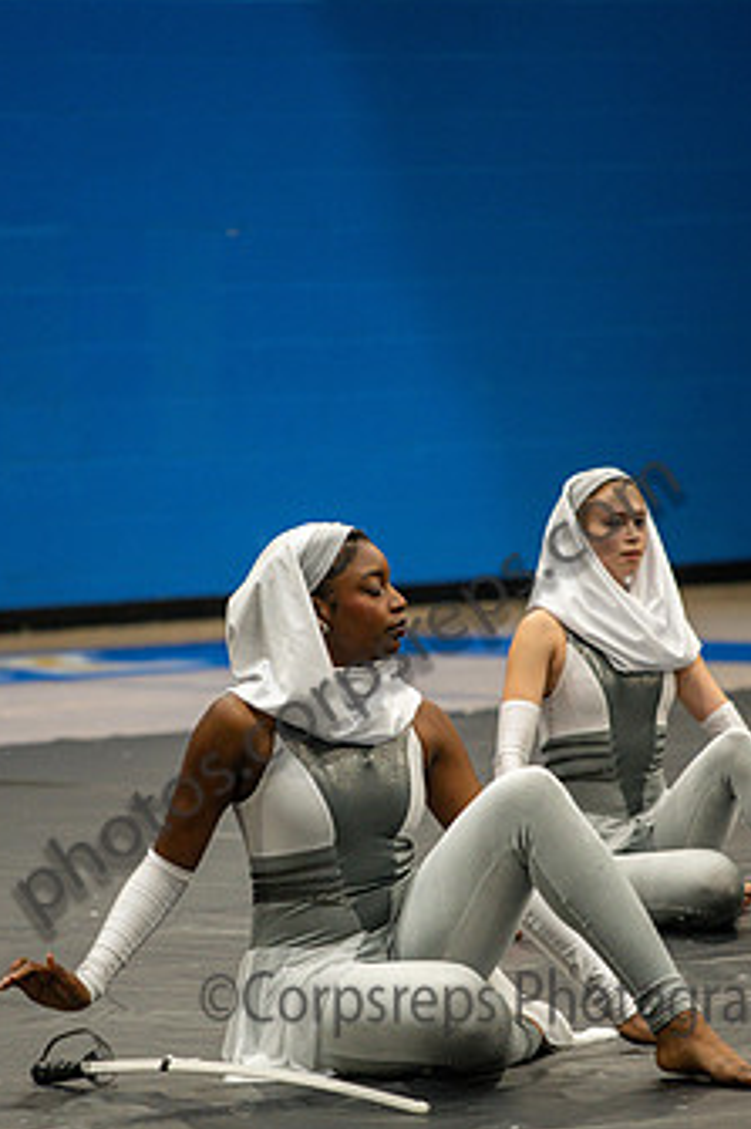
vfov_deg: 7.7
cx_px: 381
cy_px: 691
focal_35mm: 269
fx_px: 8426
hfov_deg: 5.1
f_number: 4
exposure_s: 1/500
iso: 3600
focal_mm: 200
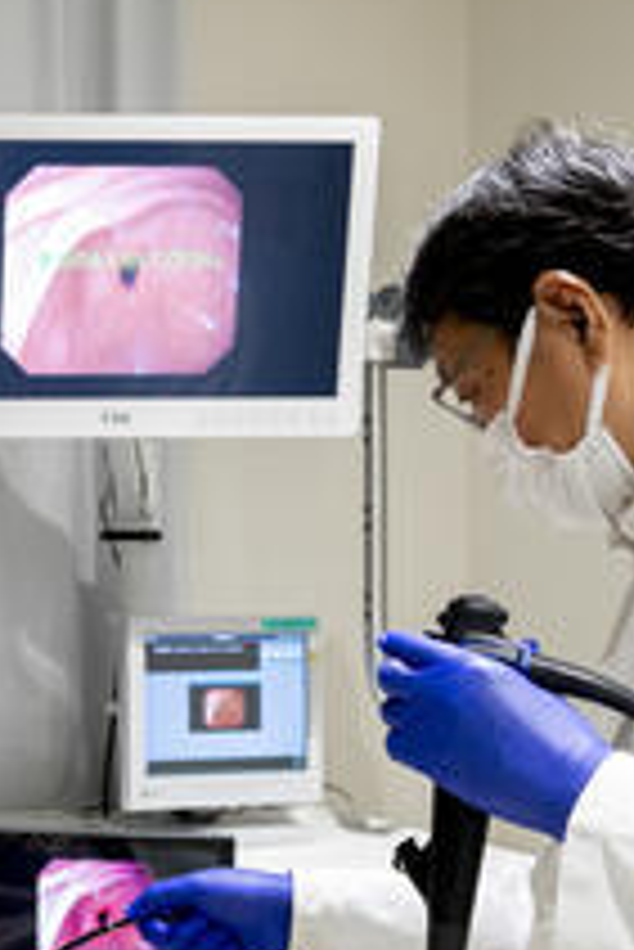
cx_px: -243
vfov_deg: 22.2
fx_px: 2400
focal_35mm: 91
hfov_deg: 14.3
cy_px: 653
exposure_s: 1/100
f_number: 4.5
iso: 1600
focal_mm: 32
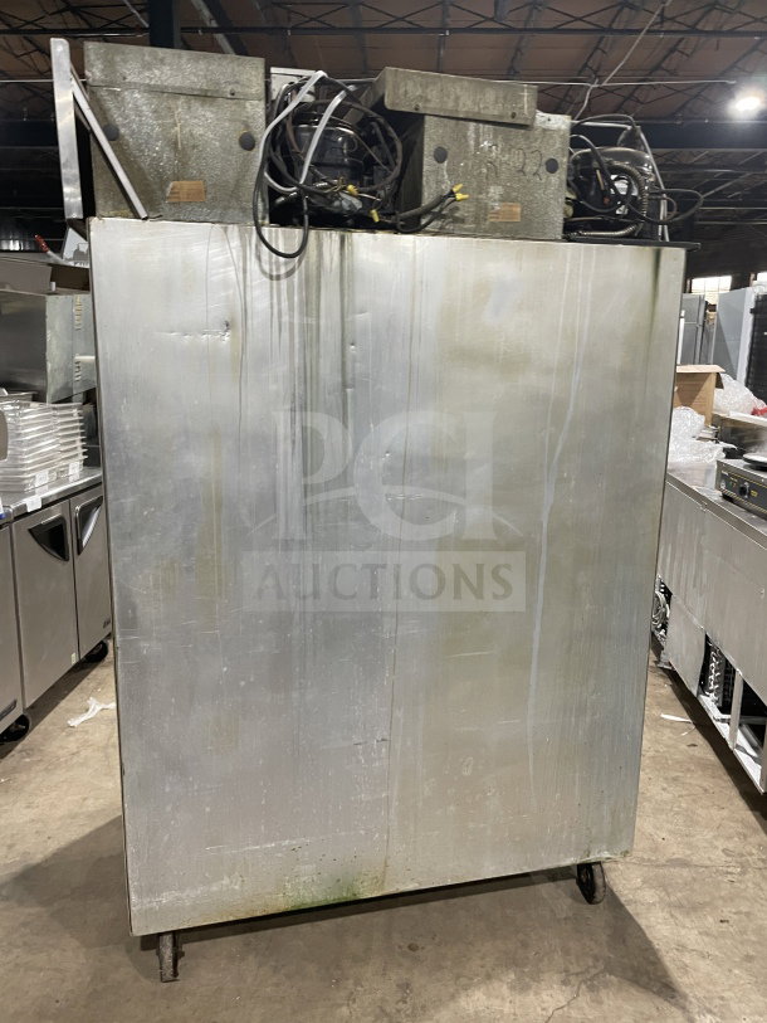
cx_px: 384
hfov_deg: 53.1
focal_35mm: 26
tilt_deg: -11.6
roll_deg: -0.2
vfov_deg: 67.3
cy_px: 512
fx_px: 768
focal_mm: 4.2
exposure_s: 1/60
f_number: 1.6
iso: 200
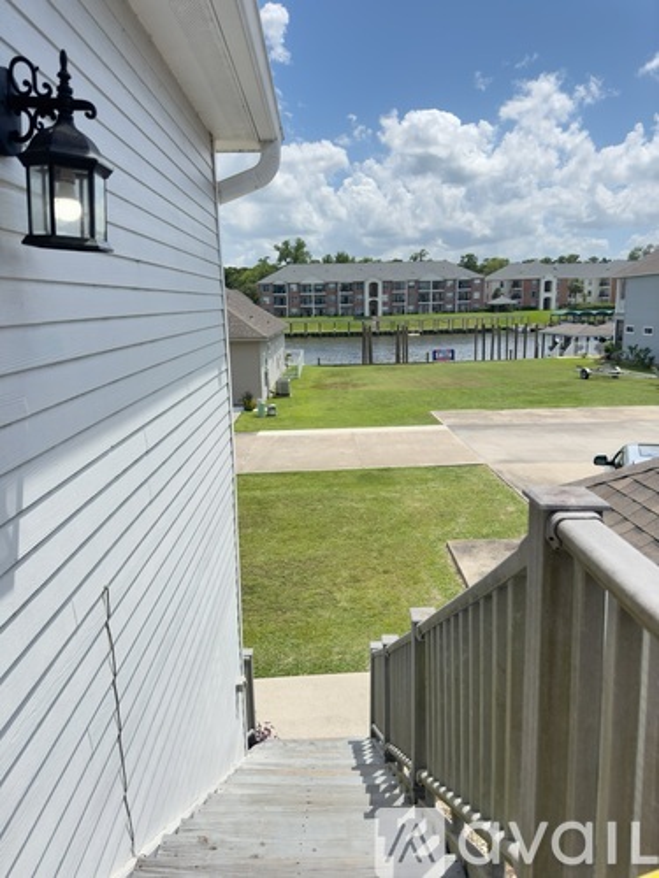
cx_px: 330
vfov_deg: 71.6
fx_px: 609
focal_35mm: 24
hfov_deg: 56.8
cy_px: 439
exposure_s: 1/3200
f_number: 1.8
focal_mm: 6.86
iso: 100
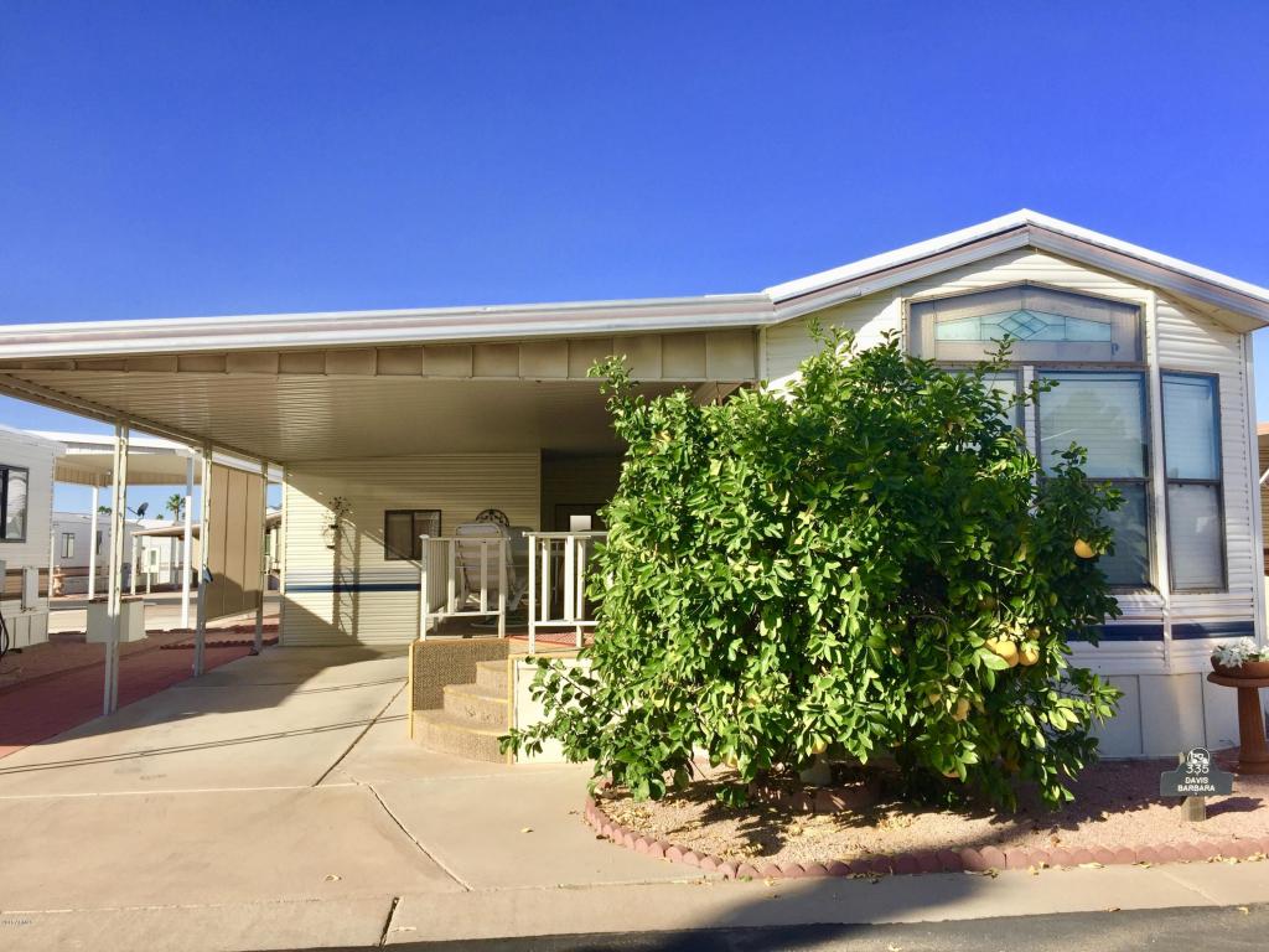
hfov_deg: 61.7
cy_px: 476
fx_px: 1063
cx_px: 634
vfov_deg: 48.2
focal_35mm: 29
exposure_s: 1/1464
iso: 32
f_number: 2.2
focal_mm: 4.15
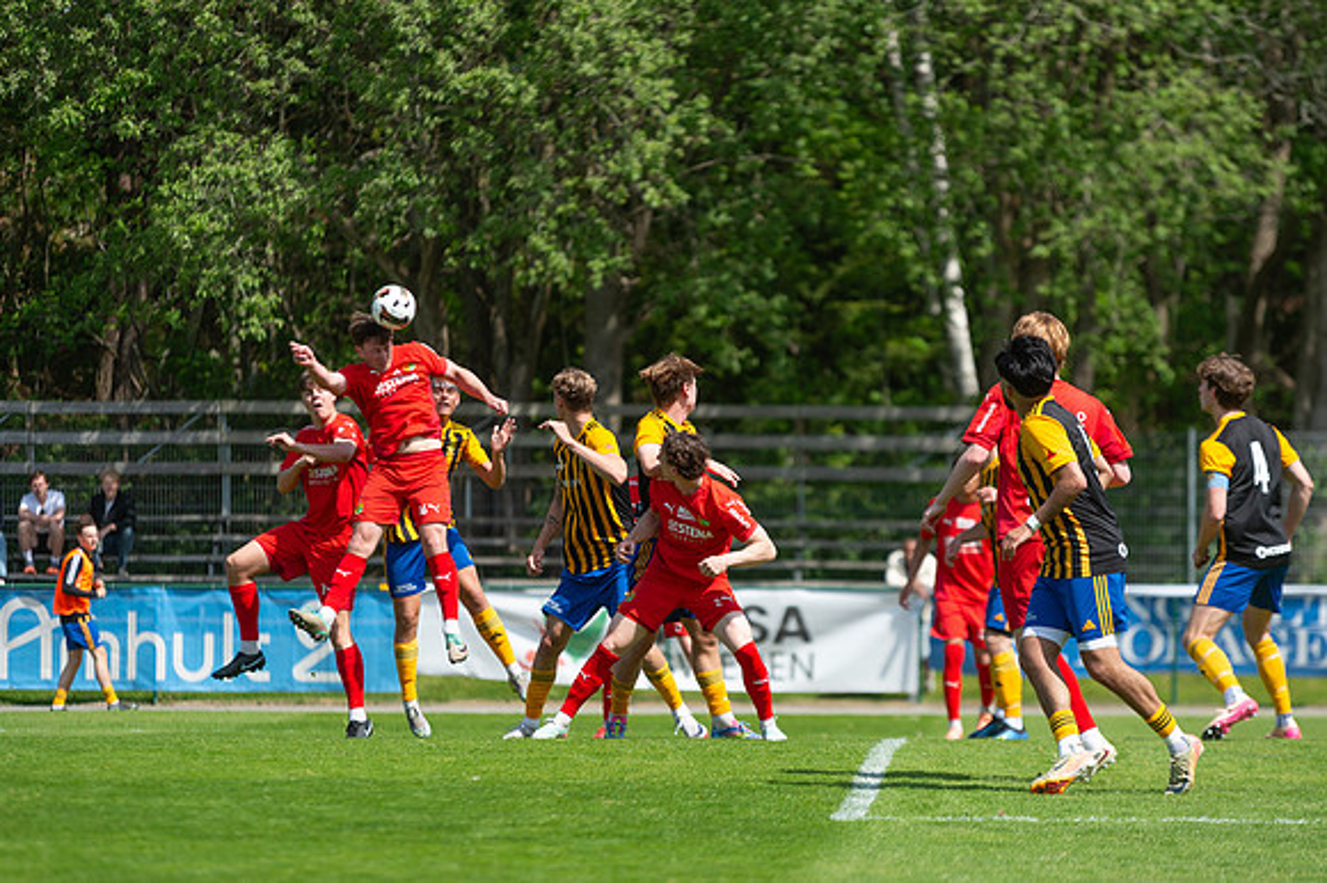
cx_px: 664
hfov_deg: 9.9
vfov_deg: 6.6
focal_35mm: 208
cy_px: 442
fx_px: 7676
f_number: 3.2
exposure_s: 1/2000
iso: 100
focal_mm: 200
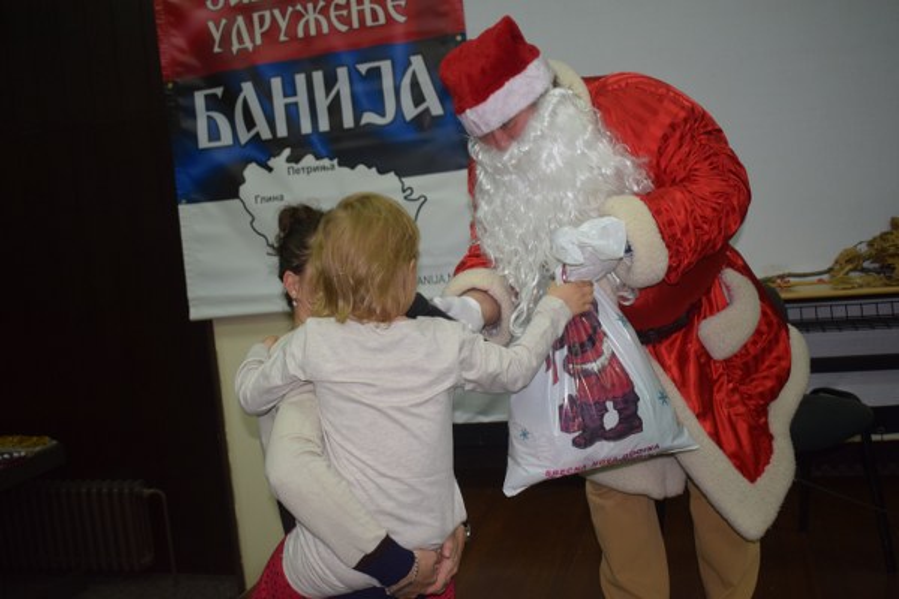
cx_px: 450
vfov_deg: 35.5
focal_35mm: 38
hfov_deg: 51.3
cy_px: 300
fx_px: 936
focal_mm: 25
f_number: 4.5
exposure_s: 1/80
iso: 800
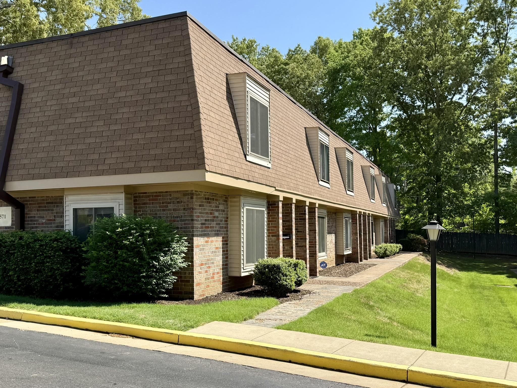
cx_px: 258
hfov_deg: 71.6
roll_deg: +1.3
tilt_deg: +3.6
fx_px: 358
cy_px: 194
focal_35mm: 24
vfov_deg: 56.8
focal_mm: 6.76
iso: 80
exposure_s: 1/2611
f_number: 1.78
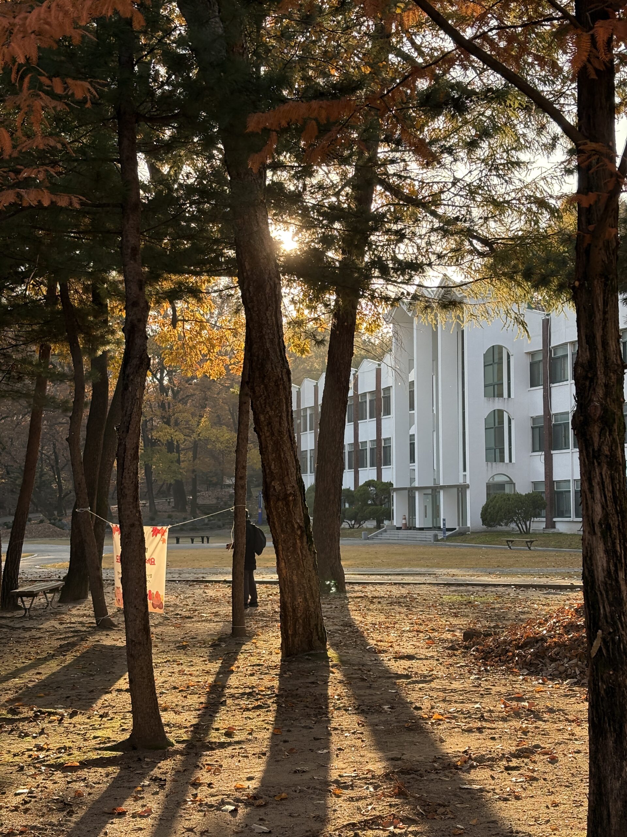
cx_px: 314
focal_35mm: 52
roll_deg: +2.2
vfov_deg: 36.8
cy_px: 418
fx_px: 1256
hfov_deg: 28.0
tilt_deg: +4.5
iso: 32
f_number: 1.6
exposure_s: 1/444
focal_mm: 5.96
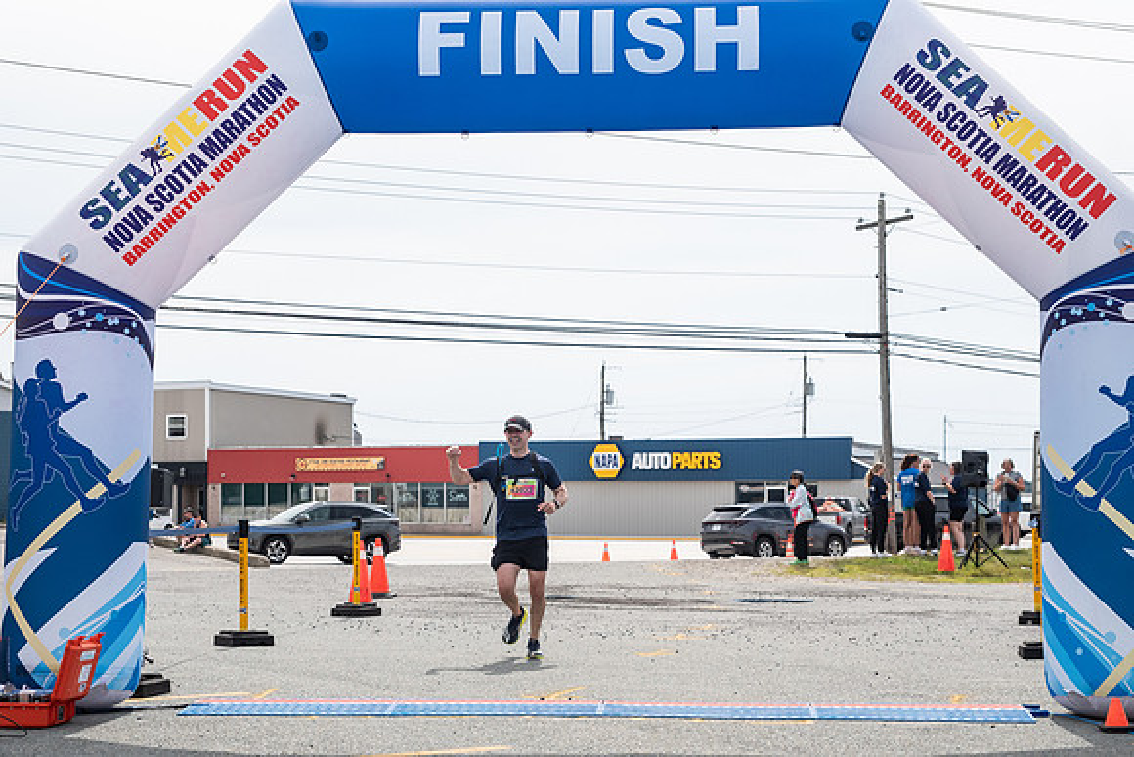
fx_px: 2102
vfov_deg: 20.4
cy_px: 463
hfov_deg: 30.2
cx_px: 538
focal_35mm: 67
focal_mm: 52
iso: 800
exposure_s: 1/4000
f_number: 4
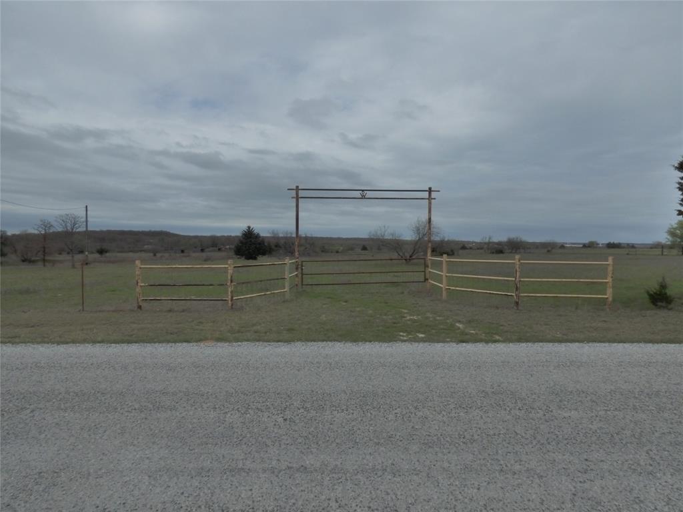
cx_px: 342
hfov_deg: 81.7
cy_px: 256
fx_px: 395
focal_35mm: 20
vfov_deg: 66.0
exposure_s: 1/2000
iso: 400
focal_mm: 3.58
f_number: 5
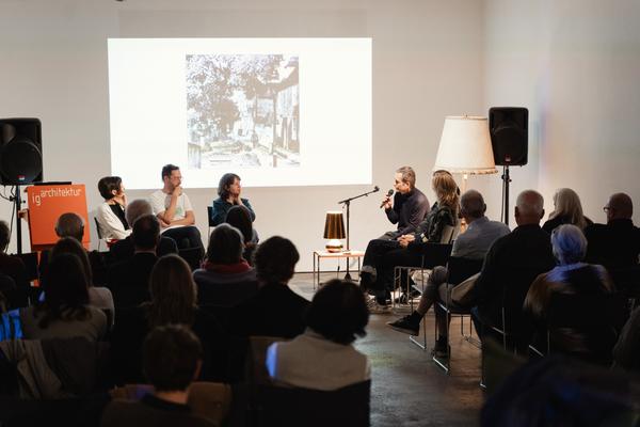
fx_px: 1359
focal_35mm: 76
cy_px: 211
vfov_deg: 17.8
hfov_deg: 26.5
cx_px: 321
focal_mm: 75
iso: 3200
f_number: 2.8
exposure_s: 1/125
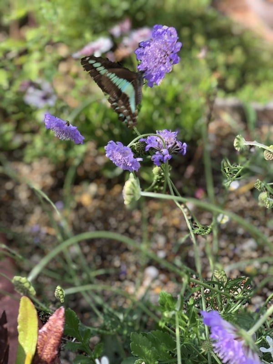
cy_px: 182
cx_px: 136
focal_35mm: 52
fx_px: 547
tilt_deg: -41.4
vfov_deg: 36.8
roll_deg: +16.0
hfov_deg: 28.0
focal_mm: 6
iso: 16
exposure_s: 1/125
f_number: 2.4
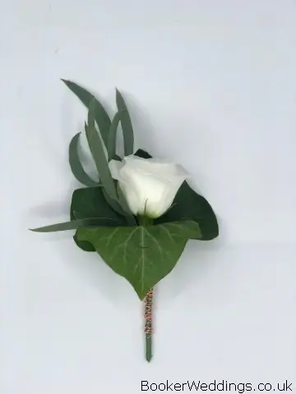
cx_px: 148
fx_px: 593
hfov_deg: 28.0
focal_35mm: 52
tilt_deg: -76.9
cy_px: 197
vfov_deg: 36.8
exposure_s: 1/121
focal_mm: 6
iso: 16
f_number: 2.4
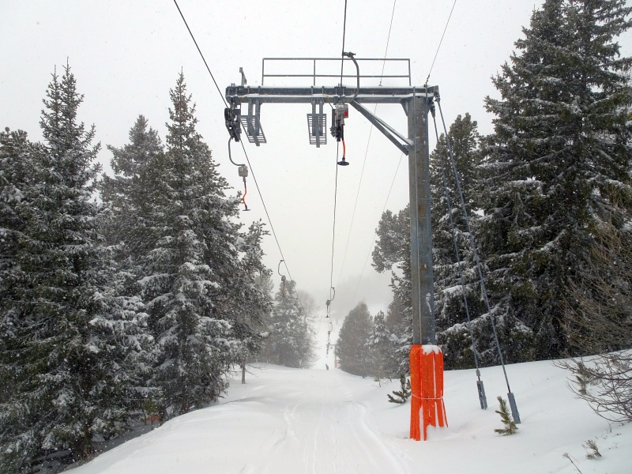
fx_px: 438
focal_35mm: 24
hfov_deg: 71.6
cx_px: 316
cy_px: 237
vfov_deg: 56.8
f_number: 3.5
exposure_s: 1/800
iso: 80
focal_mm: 4.1
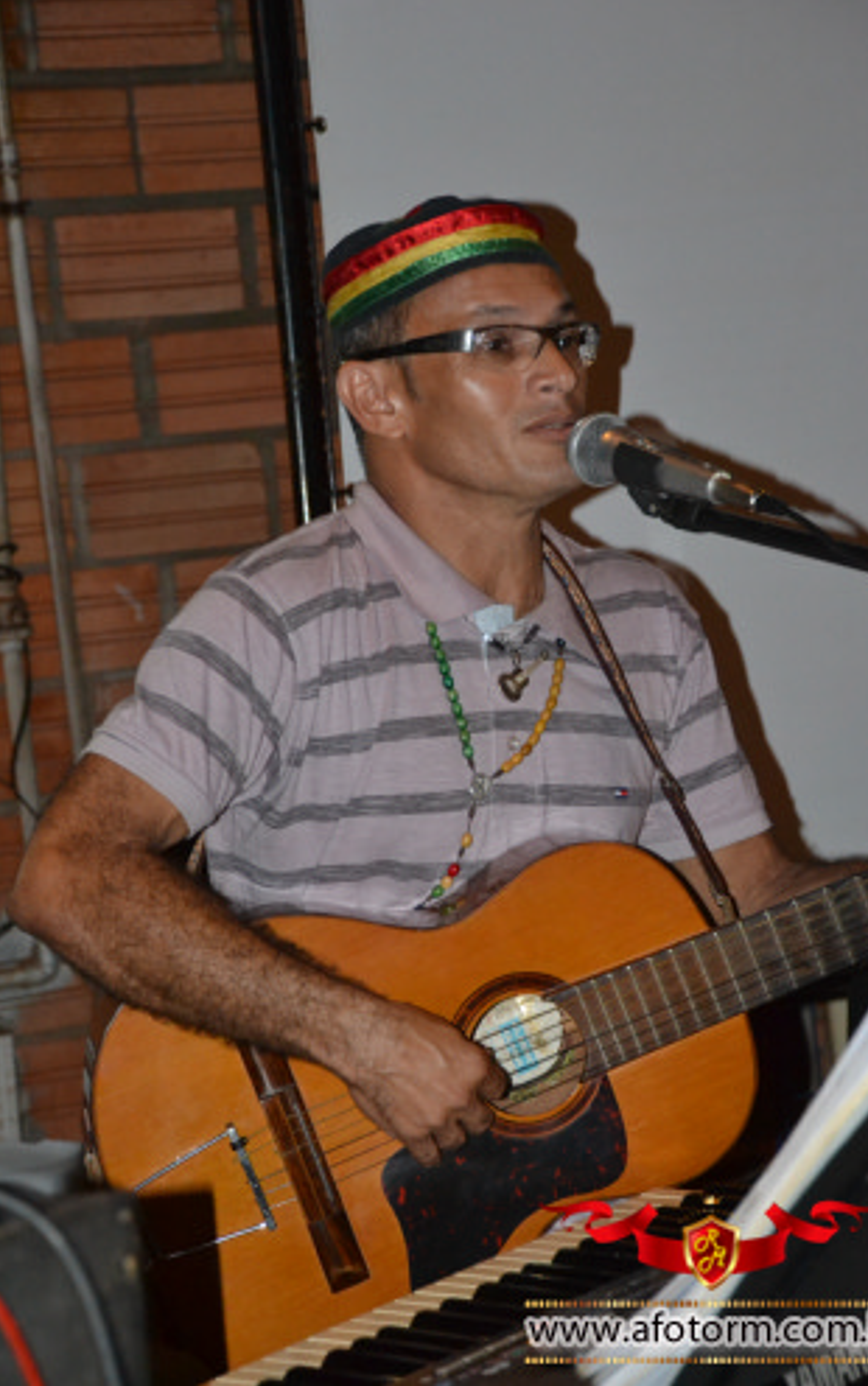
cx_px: 458
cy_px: 689
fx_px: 4082
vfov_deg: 19.3
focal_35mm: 108
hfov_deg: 12.1
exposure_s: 1/60
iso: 3200
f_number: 5.3
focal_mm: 70
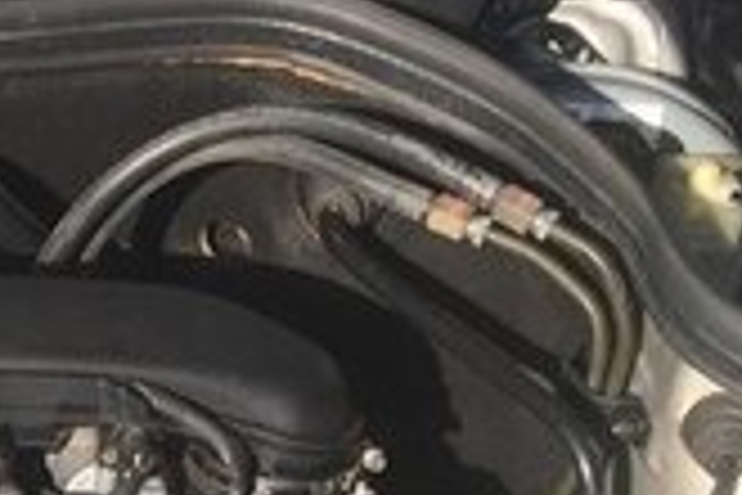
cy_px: 997
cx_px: -207
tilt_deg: -45.7
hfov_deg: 16.1
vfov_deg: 10.4
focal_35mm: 121
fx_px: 2494
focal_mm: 4.15
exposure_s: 1/732
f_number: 2.2
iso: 32
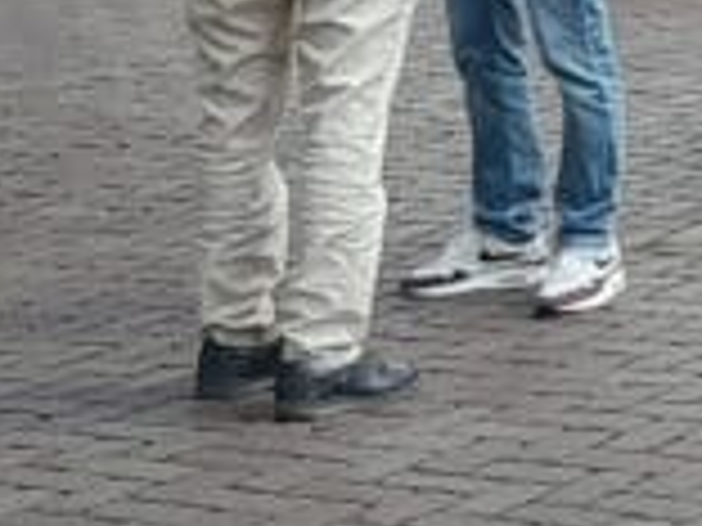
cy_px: 405
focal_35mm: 171
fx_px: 3468
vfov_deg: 8.7
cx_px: 1714
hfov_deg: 10.0
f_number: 1.8
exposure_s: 1/110
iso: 40
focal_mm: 3.98
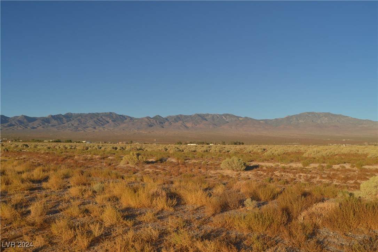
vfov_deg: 47.9
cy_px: 126
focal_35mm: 27
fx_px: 283
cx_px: 189
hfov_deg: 67.4
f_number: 8
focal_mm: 18
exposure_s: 1/250
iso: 100
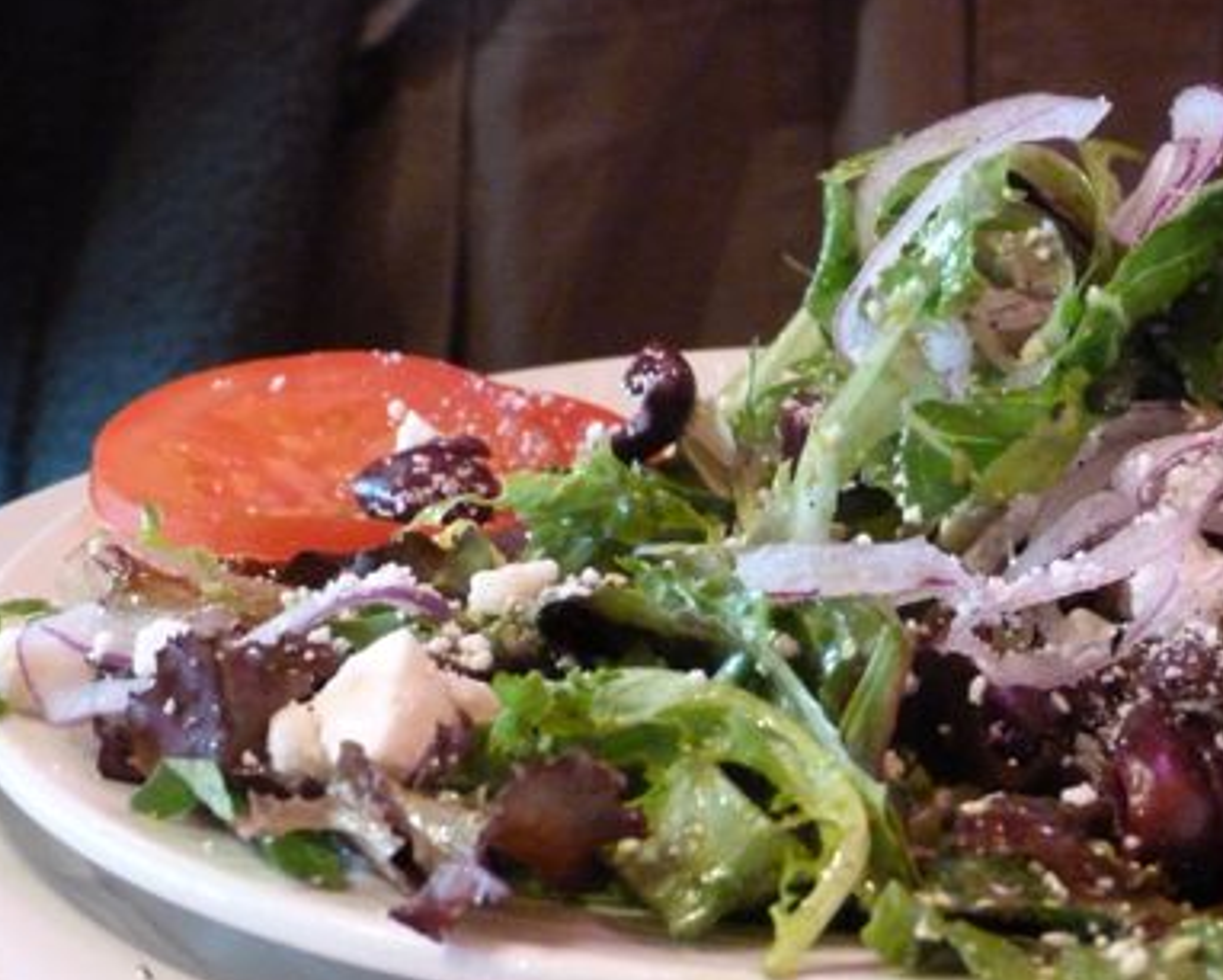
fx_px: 5831
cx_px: 938
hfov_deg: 11.9
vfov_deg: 9.6
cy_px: 592
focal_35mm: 161
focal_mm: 19
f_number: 3.5
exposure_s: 1/10
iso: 800
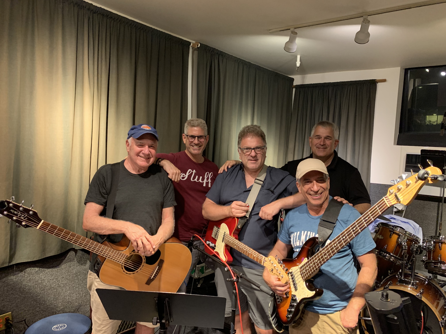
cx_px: 223
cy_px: 167
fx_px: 335
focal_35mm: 26
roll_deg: -3.2
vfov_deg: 53.1
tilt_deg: -3.8
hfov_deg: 67.3
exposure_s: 1/30
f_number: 1.8
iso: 400
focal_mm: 4.25
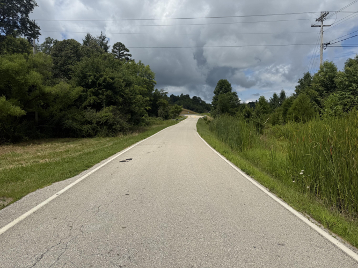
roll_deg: +0.2
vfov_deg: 56.8
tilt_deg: -1.5
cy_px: 134
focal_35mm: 24
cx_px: 179
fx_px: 248
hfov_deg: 71.6
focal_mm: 6.76
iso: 80
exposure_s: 1/10309
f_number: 1.78
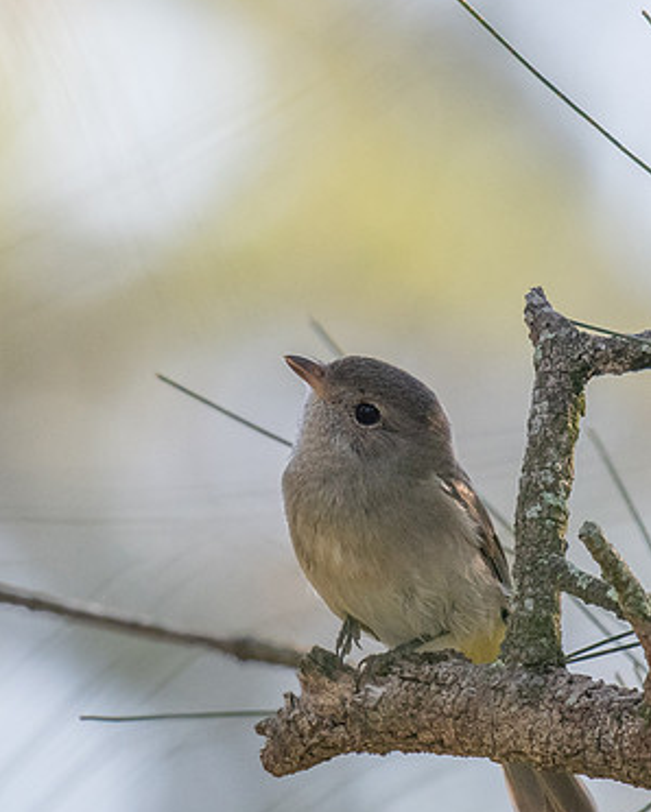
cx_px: 425
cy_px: 428
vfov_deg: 1.7
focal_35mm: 1164
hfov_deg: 1.3
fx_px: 28011
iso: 720
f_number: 5.6
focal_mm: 360
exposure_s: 1/1000
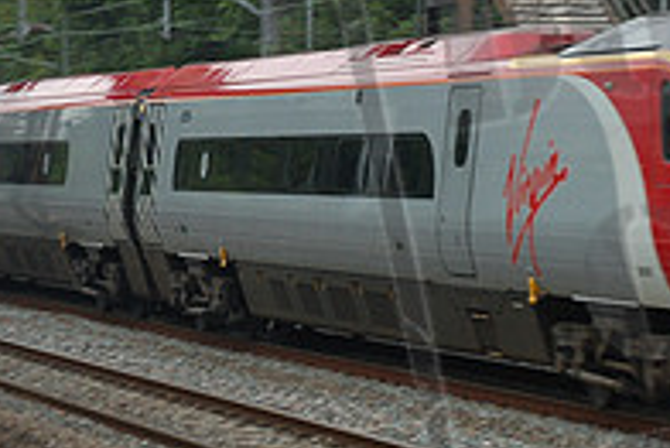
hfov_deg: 10.4
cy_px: 103
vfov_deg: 7.0
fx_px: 3632
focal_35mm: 195
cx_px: 810
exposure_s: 1/125
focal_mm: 44
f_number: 5.6
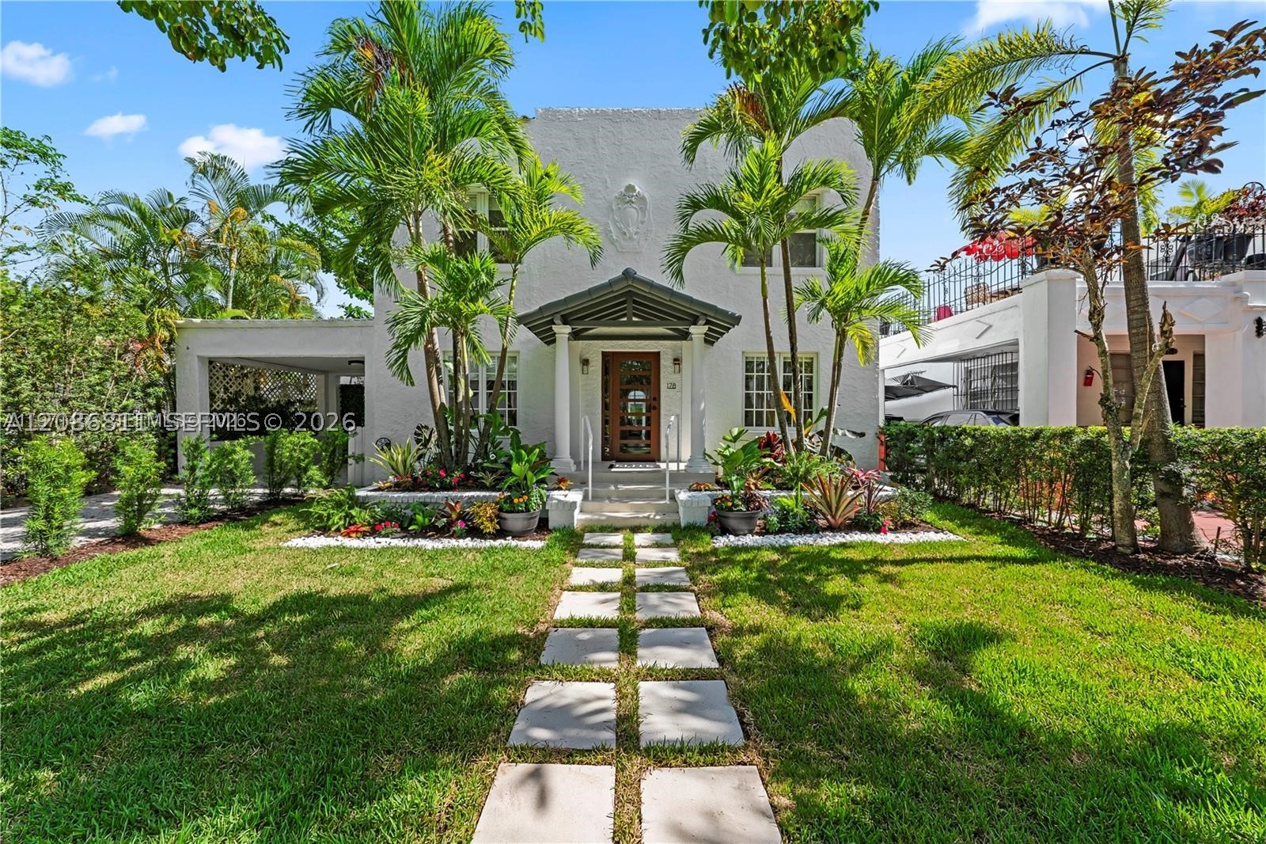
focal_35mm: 12
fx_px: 422
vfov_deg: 90.0
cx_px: 633
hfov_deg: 112.6
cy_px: 422
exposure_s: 1/320
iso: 200
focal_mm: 12
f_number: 7.1
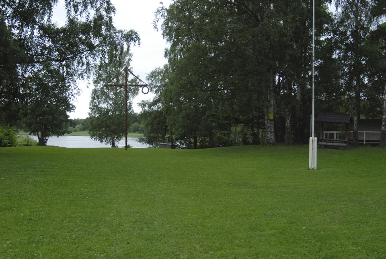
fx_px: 387
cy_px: 130
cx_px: 193
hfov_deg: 53.1
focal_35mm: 36
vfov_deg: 37.0
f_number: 5.6
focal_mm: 24
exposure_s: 1/640
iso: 800
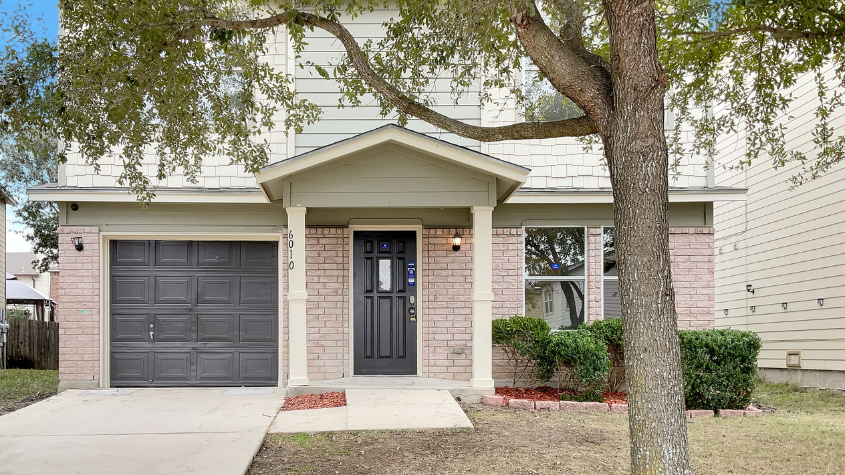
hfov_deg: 55.2
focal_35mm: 36
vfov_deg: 32.8
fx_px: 807
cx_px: 384
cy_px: 253
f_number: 1.8
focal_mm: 3
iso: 20
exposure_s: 1/4400
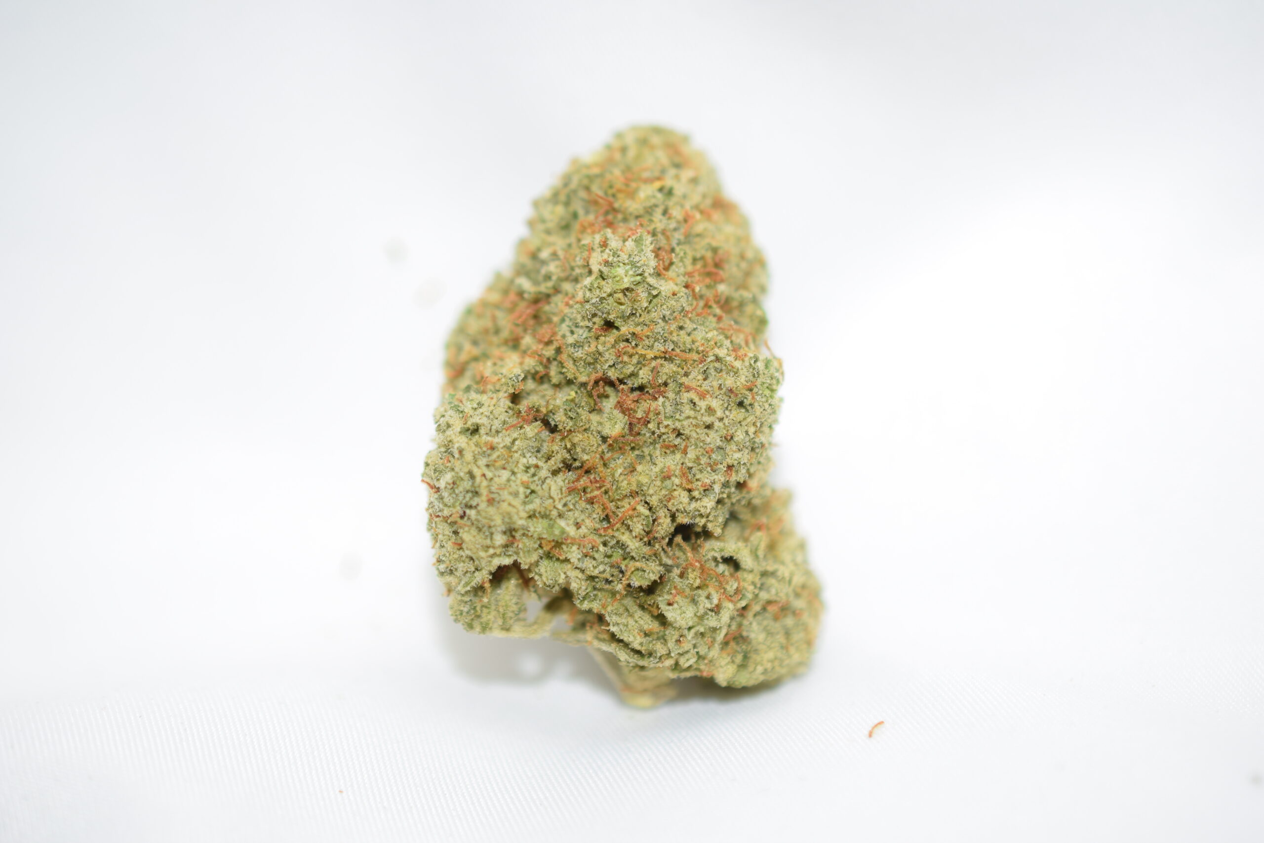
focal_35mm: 60
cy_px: 422
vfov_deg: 22.6
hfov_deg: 33.4
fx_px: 2107
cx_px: 632
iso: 100
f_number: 3.2
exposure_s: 1/60
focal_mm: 40
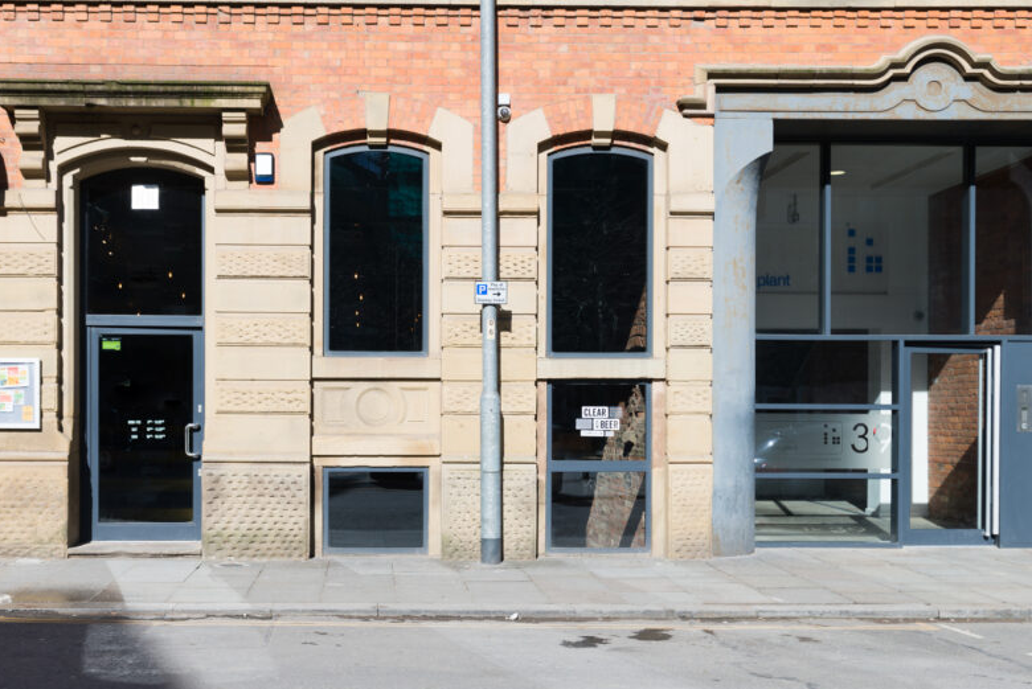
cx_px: 376
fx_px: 1147
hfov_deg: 47.9
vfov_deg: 33.3
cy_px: 417
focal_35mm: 40
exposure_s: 1/800
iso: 100
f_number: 5
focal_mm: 30
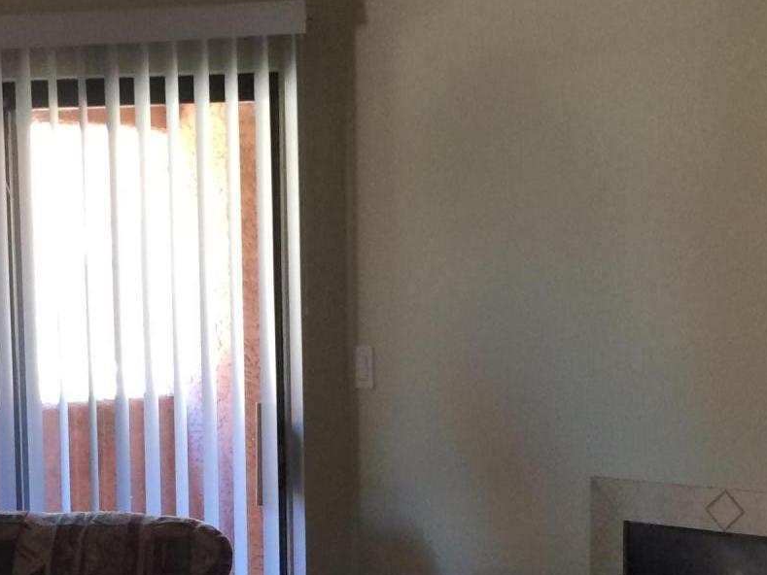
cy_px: 423
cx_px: 143
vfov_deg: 19.3
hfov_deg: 25.2
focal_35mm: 76
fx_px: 1684
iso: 64
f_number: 2.2
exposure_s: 1/30
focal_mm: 4.12
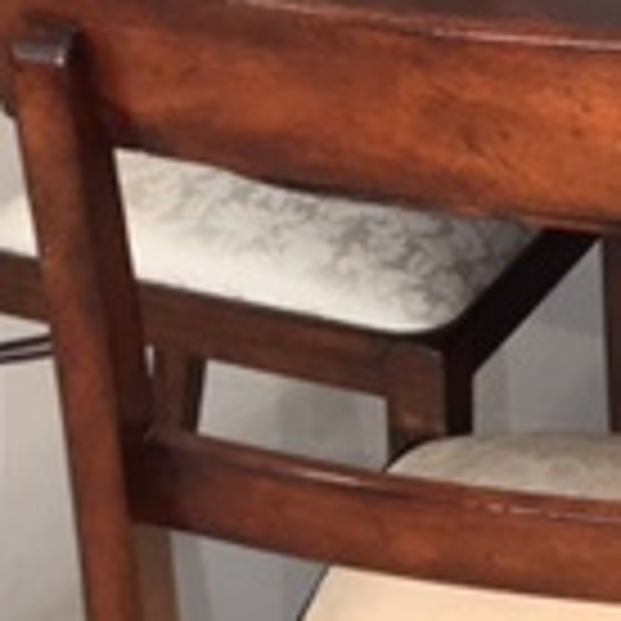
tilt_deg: -14.2
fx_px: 2415
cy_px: -207
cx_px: 1008
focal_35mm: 119
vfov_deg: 14.0
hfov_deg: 13.5
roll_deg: -2.4
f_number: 2.2
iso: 40
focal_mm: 4.15
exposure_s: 1/30
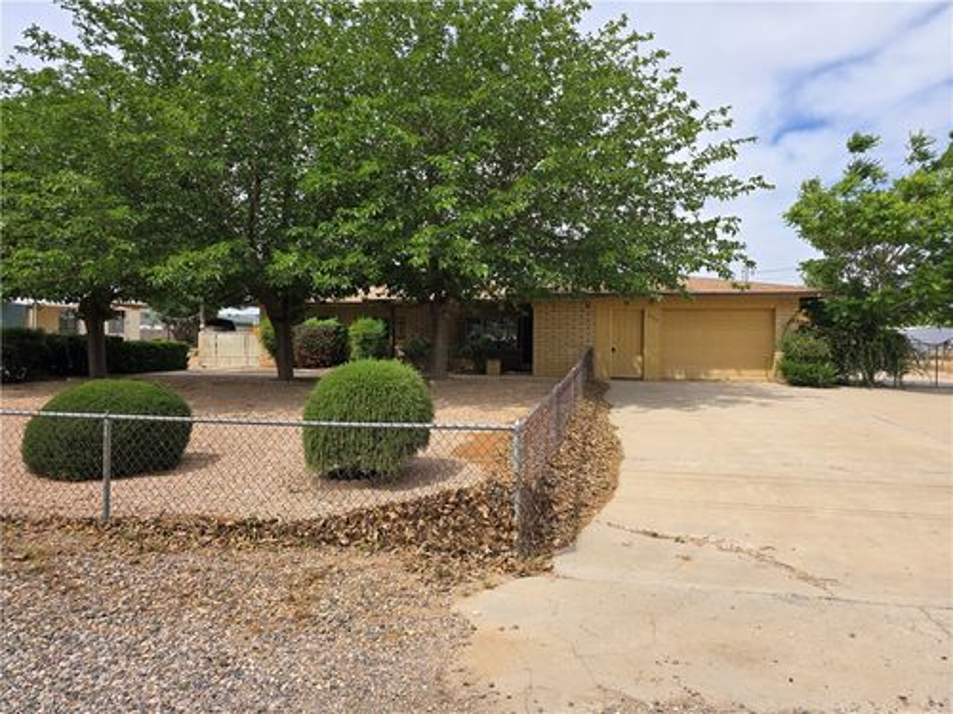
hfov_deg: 73.9
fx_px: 633
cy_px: 357
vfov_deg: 58.9
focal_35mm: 23
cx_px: 476
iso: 12
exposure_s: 1/634
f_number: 1.7
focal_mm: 6.3
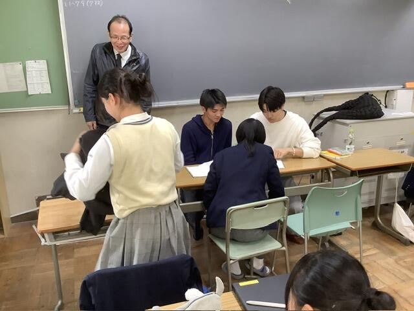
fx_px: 371
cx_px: 207
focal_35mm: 31
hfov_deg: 58.4
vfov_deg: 45.4
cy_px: 156
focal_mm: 3.3
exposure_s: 1/60
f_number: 2.4
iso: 160
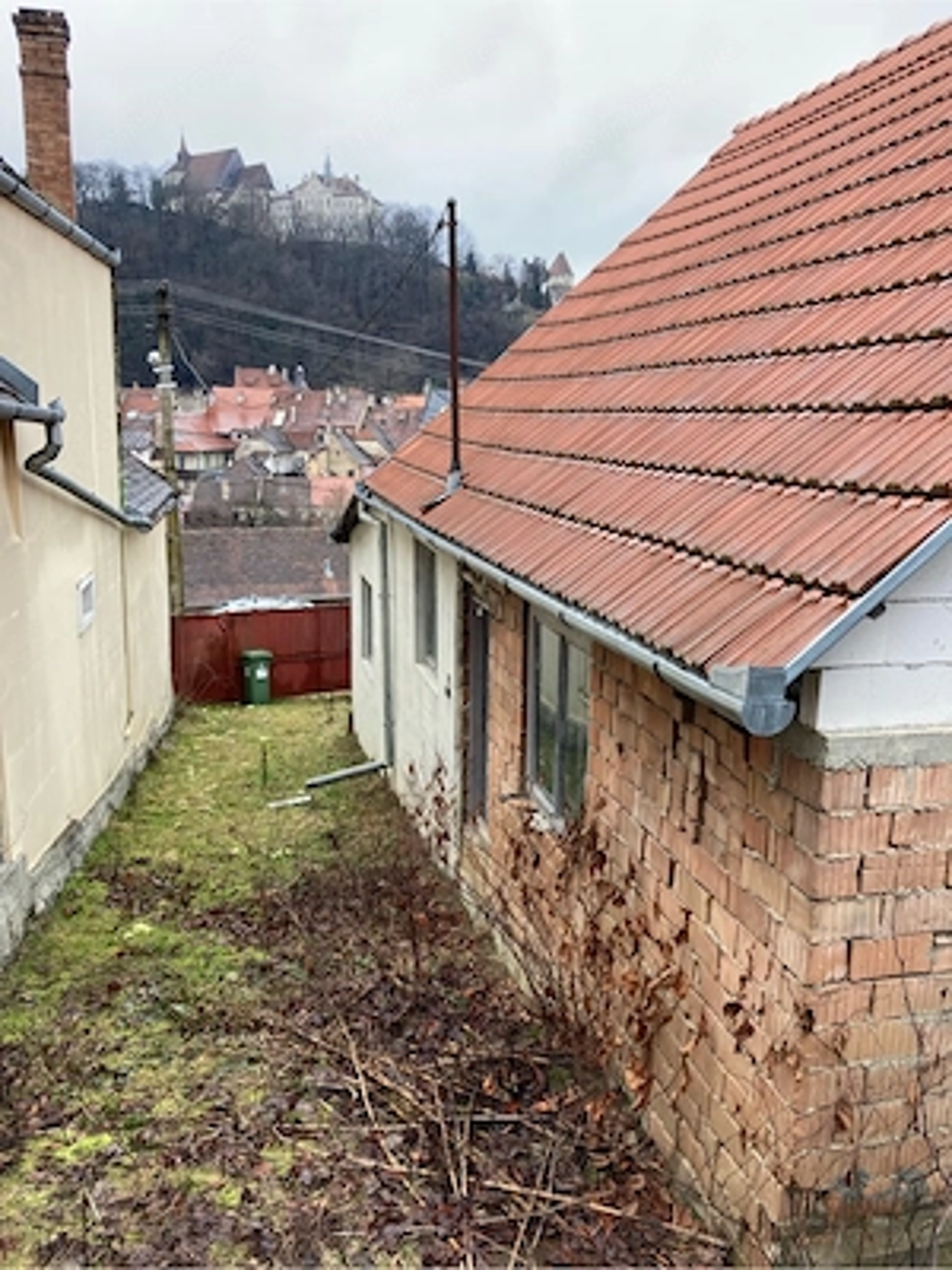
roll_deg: -1.8
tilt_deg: -10.8
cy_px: 635
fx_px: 1027
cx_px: 476
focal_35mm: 28
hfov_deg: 49.7
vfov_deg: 63.4
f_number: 1.8
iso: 20
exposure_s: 1/180
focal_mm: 3.99
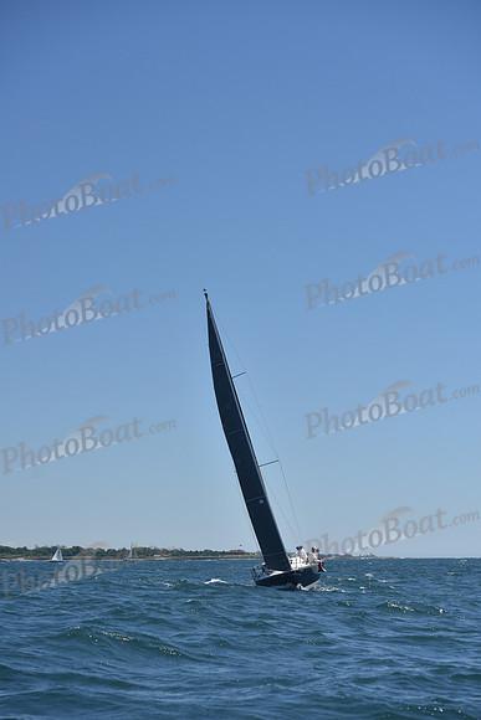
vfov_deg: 25.4
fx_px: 1602
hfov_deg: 17.1
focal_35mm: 80
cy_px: 360
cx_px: 240
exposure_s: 1/1000
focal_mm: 80
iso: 200
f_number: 5.6
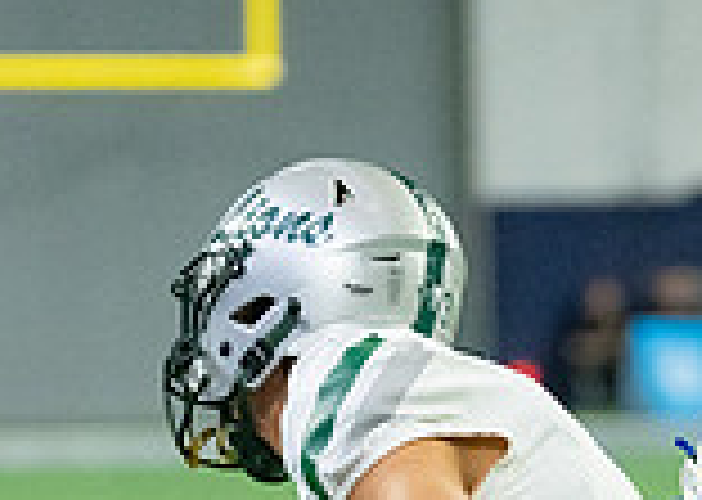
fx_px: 10573
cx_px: 778
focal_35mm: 531
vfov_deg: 2.7
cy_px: 798
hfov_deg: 3.8
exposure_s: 1/1250
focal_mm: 117
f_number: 2.8
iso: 5000
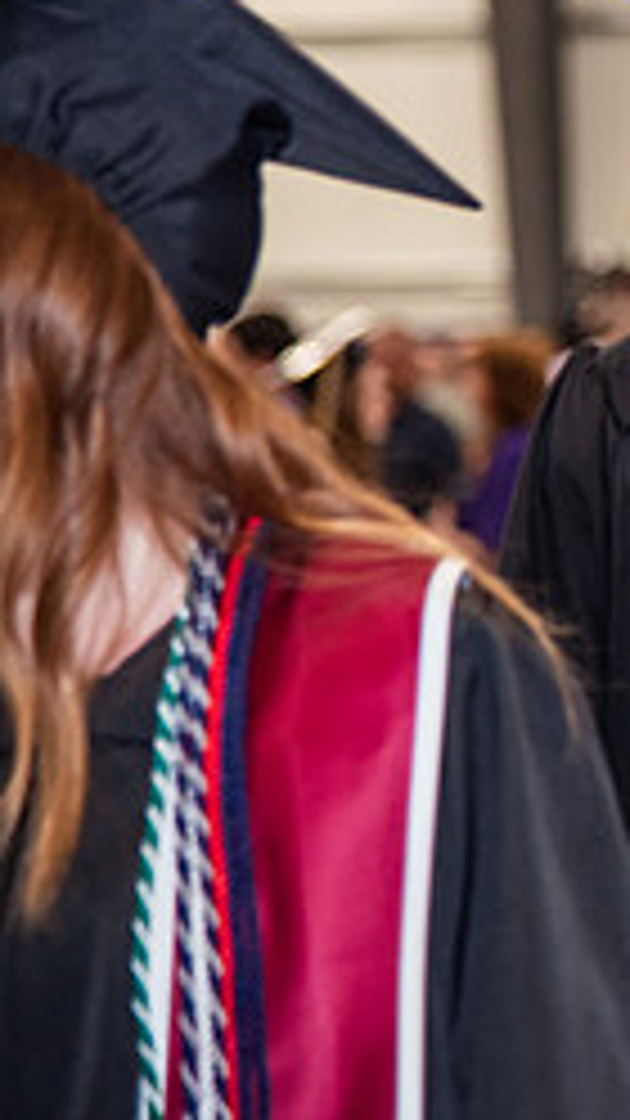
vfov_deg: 8.8
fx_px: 7249
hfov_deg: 4.9
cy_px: 376
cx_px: 1143
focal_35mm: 244
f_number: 4
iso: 1000
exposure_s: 1/125
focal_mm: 100
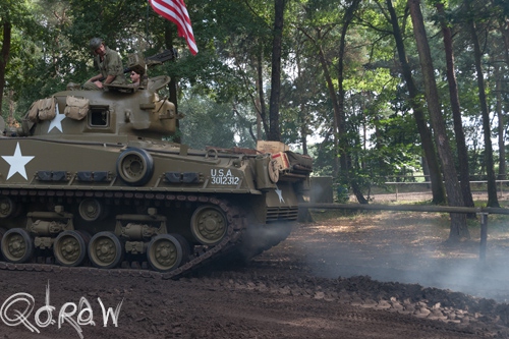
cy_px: 170
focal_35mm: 39
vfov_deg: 34.2
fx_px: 551
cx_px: 254
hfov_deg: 49.6
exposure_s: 1/160
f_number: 5.6
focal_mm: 26
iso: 400
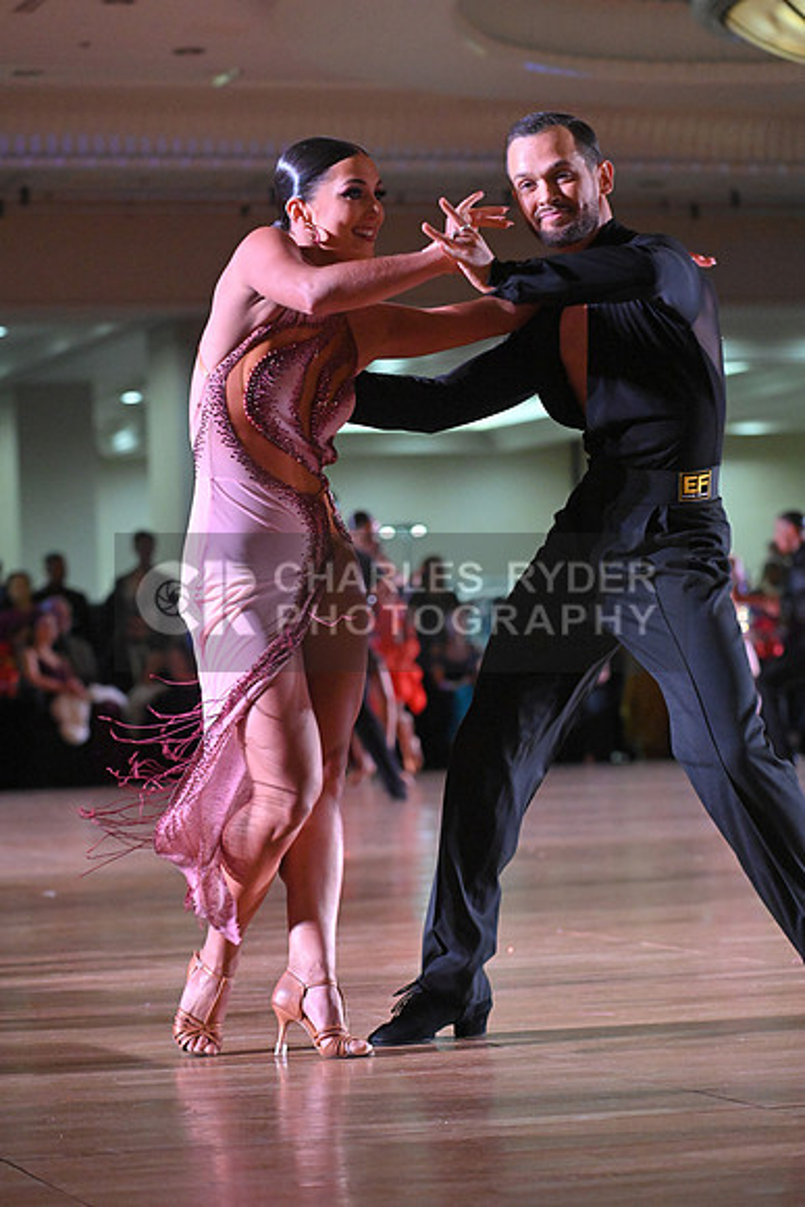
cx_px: 402
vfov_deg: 18.6
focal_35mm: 110
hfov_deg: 12.5
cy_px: 604
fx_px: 3687
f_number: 5
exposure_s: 1/400
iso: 6400
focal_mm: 110
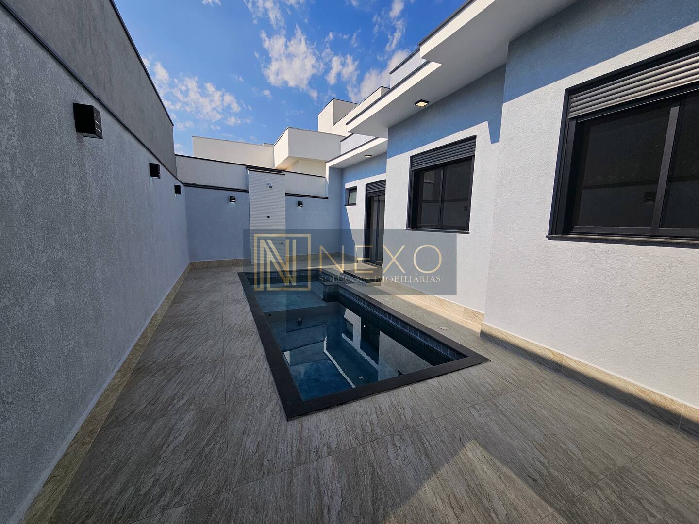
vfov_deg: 89.9
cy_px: 262
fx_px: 263
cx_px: 350
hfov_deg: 106.2
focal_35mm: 13
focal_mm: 2.2
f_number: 2.2
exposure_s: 1/2866
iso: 50
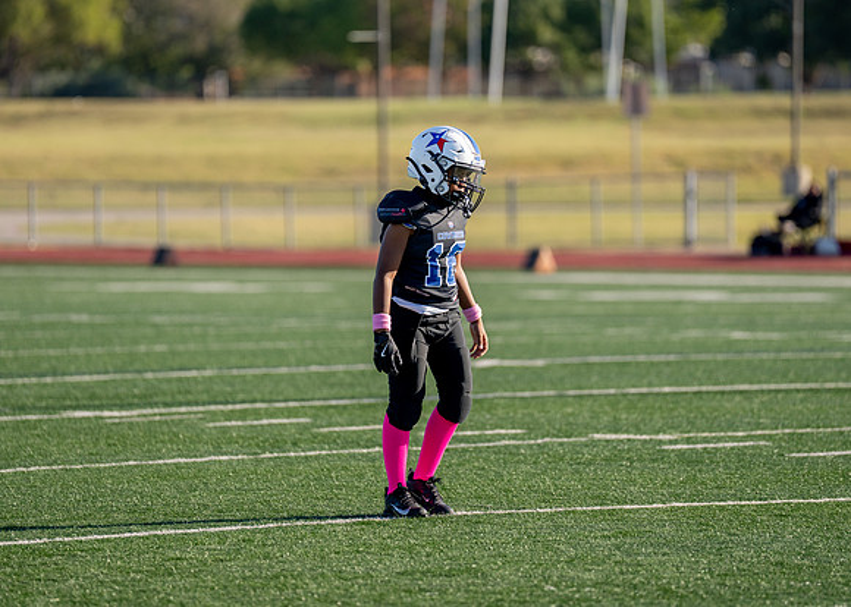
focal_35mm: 264
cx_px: 445
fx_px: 6373
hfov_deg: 7.6
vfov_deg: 5.5
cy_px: 242
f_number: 2.8
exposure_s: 1/3200
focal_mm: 200
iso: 160
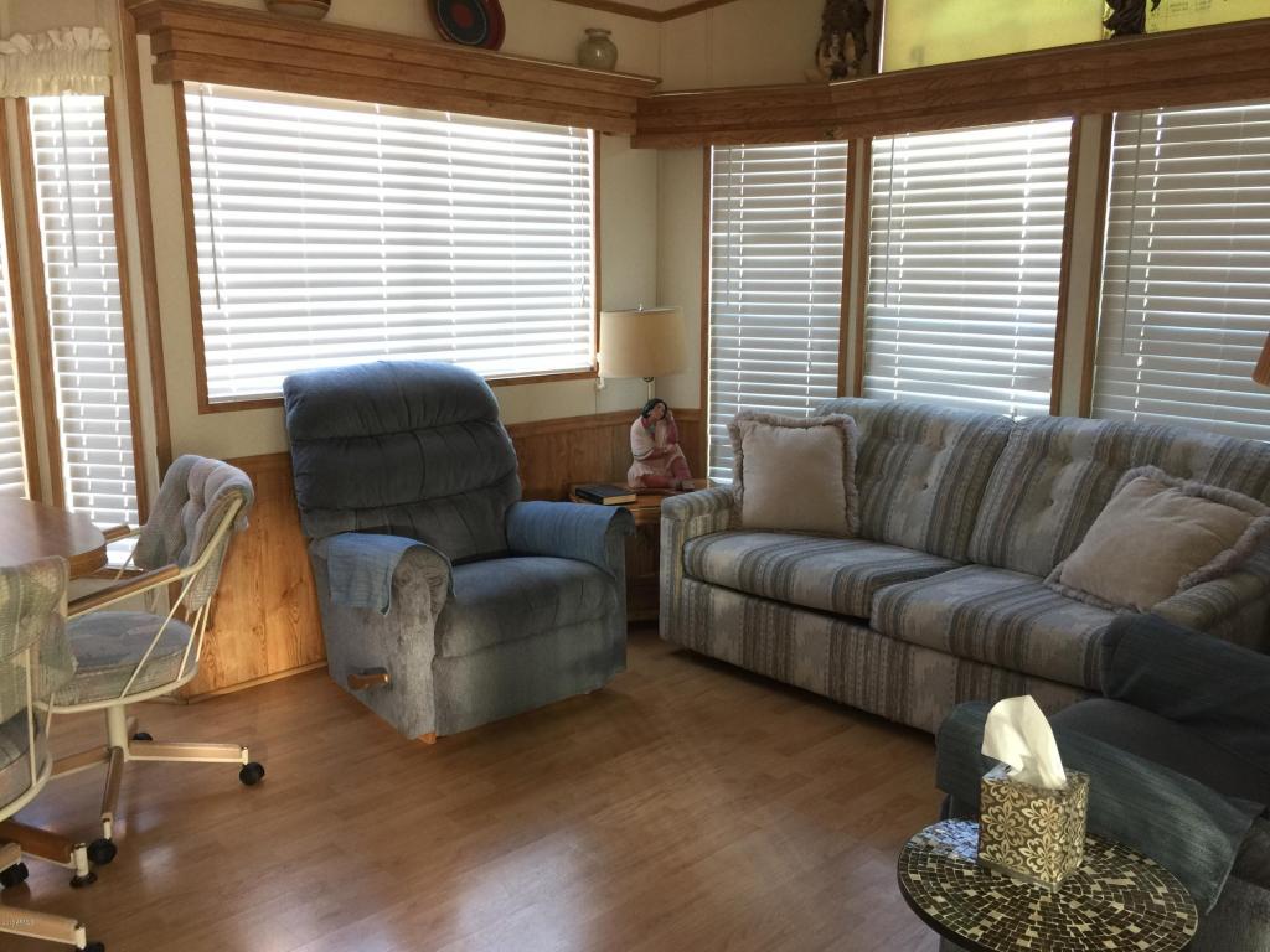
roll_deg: -0.4
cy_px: 476
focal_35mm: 29
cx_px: 635
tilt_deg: -10.6
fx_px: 1064
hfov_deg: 61.7
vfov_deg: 48.2
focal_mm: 4.15
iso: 50
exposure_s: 1/15
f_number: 2.2
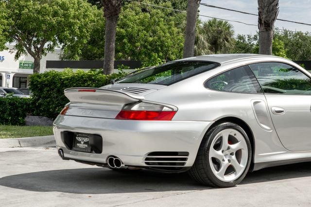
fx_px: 738
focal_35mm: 85
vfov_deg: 16.0
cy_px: 87
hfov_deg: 23.5
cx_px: 239
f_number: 8
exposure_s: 1/160
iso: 200
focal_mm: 46
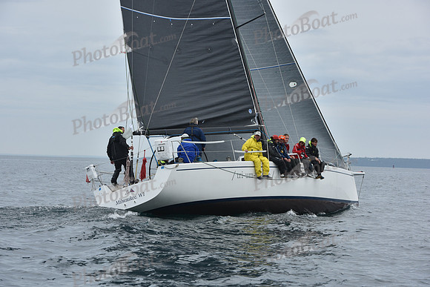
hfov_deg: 20.4
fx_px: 1195
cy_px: 144
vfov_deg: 13.7
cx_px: 215
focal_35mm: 100
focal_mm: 100
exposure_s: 1/800
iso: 250
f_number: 7.1
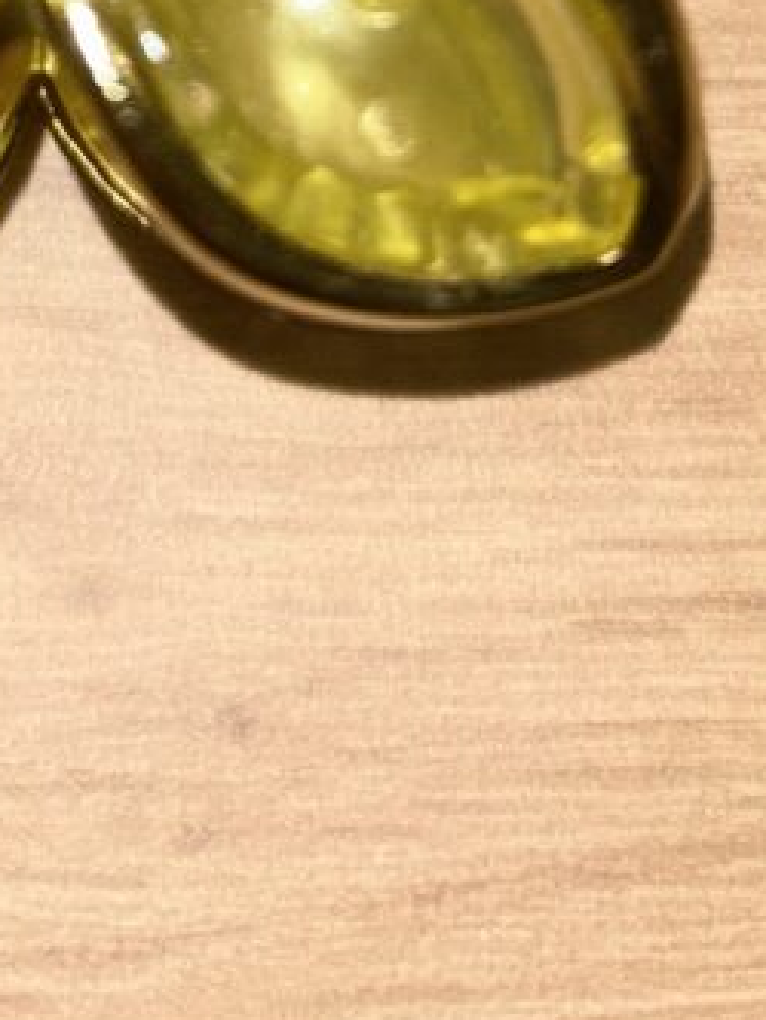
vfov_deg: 21.7
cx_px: 113
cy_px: -358
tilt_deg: -70.8
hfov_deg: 18.2
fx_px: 2359
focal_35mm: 80
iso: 32
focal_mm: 5.7
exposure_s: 1/74
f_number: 1.5
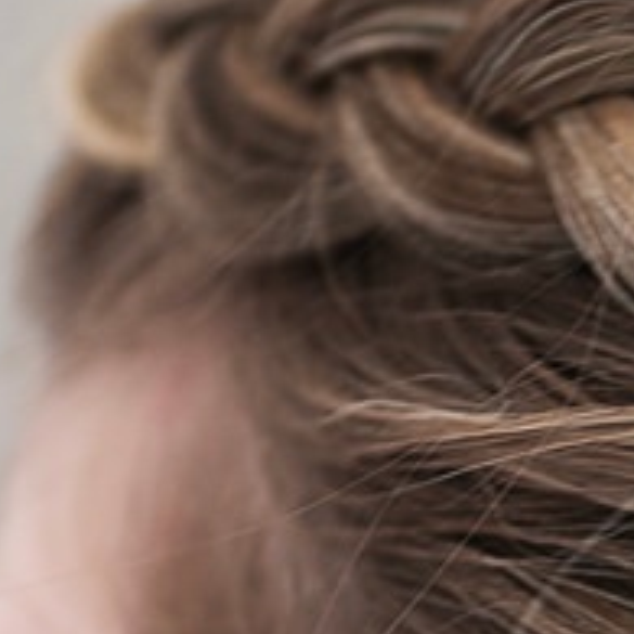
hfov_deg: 5.2
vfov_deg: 5.3
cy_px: 766
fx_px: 6776
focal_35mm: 327
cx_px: 1470
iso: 320
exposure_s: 1/160
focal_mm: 50
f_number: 1.8
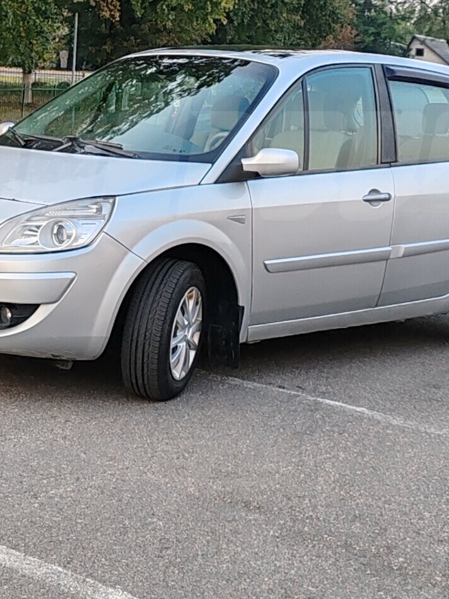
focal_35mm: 91
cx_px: 212
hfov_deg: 16.2
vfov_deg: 21.4
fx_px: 1573
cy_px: 152
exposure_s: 1/100
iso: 100
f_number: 16
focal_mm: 6.12
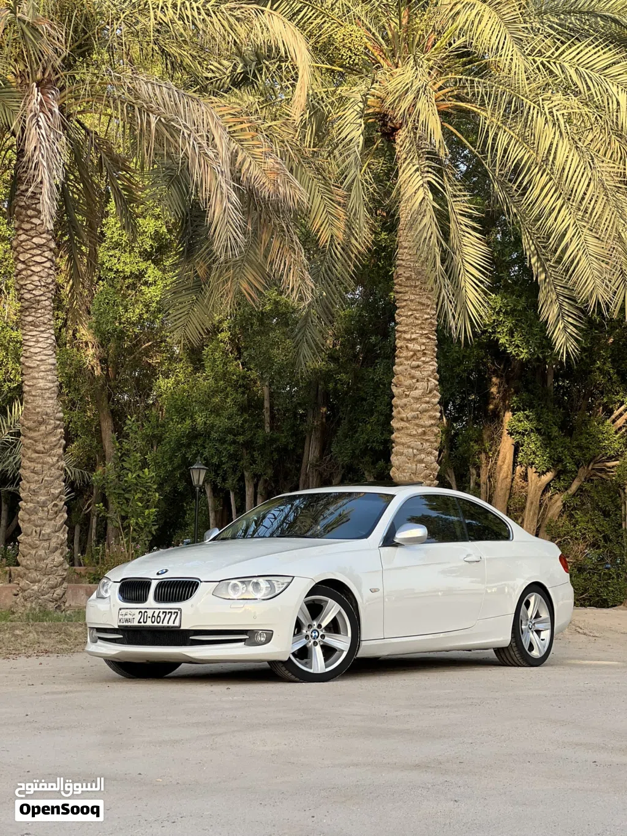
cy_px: 418
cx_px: 314
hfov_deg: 19.1
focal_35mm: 77
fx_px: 1859
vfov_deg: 25.3
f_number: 2.8
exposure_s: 1/121
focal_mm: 9
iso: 25
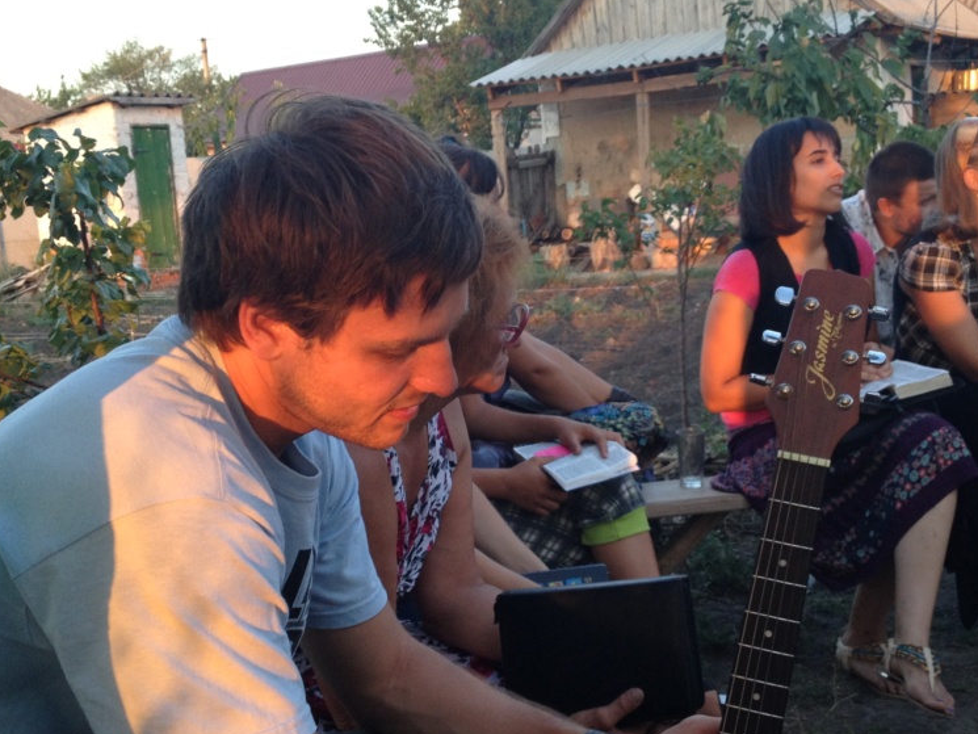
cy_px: 372
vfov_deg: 26.6
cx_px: 503
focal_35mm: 55
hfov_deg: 34.9
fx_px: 1554
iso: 80
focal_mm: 4.28
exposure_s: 1/120
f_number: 2.4
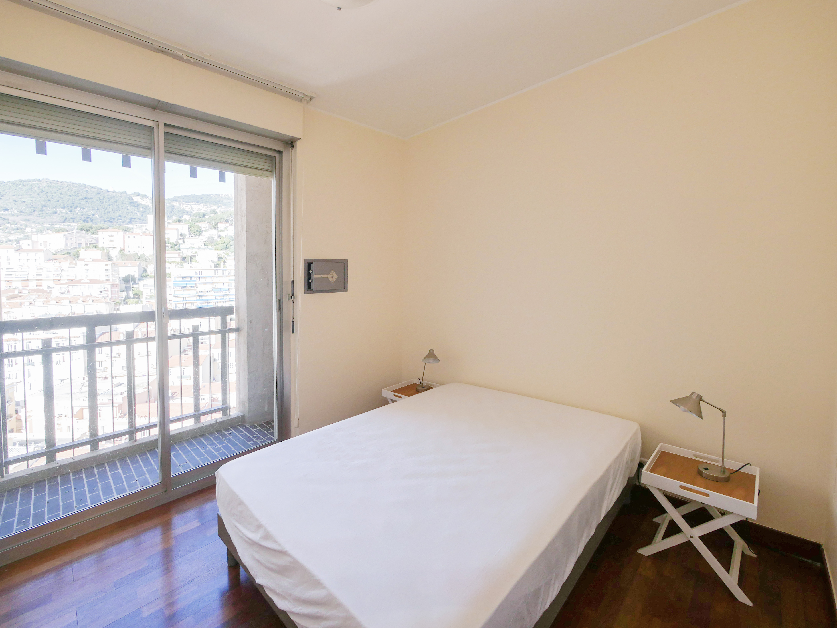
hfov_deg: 102.1
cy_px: 314
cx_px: 418
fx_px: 339
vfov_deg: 85.7
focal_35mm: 14
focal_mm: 7
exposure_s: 1/200
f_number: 5
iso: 200
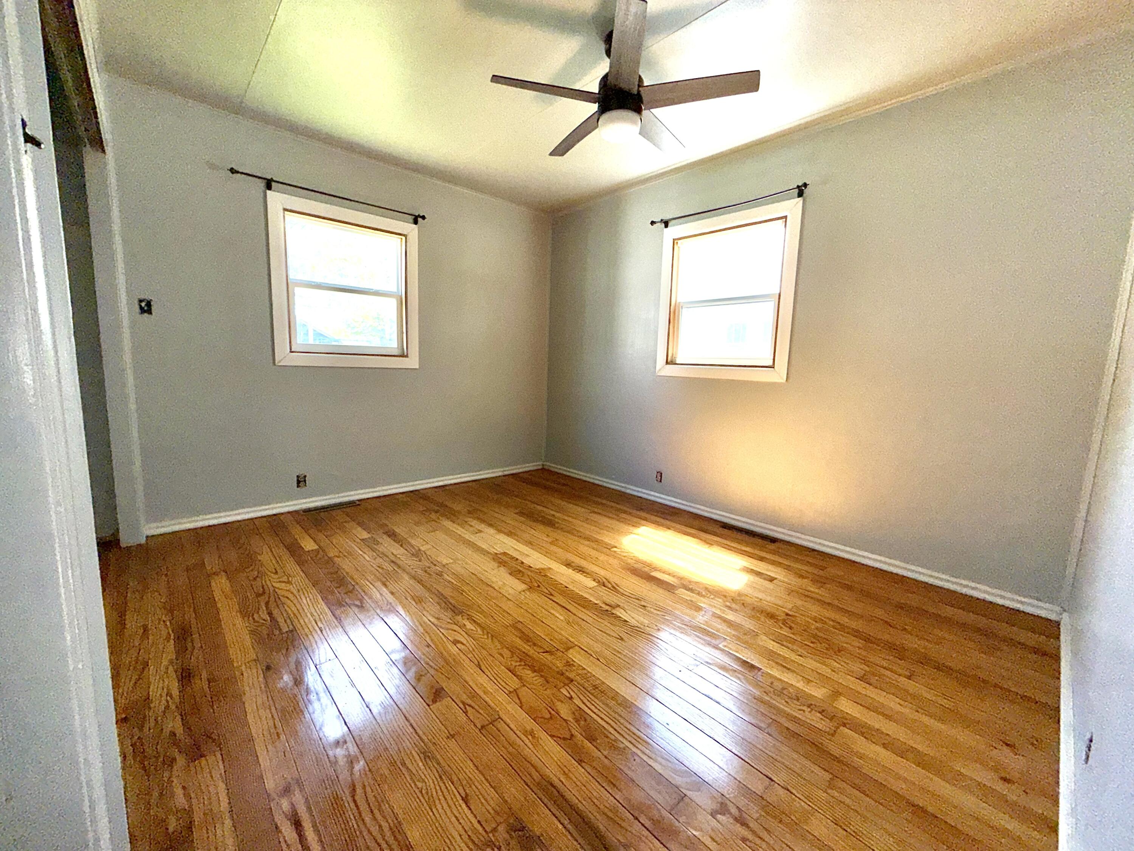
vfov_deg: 85.7
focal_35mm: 14
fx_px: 459
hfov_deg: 102.1
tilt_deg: -7.2
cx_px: 567
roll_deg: -1.8
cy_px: 426
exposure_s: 1/122
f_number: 2.2
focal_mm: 2.22
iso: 16
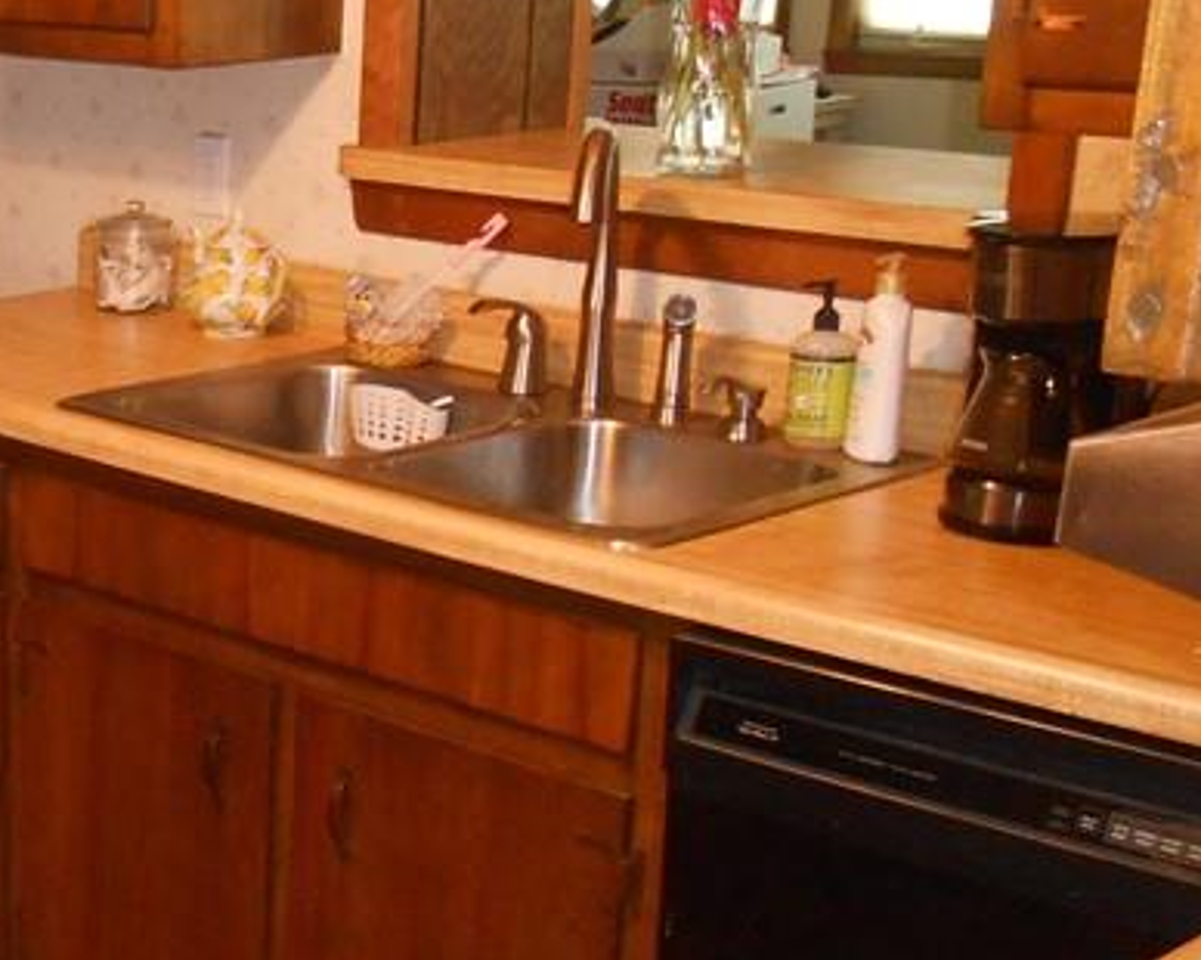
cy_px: 567
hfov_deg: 25.2
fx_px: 2380
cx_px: -275
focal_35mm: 67
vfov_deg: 22.8
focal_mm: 4.6
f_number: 3.5
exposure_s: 1/25
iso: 400
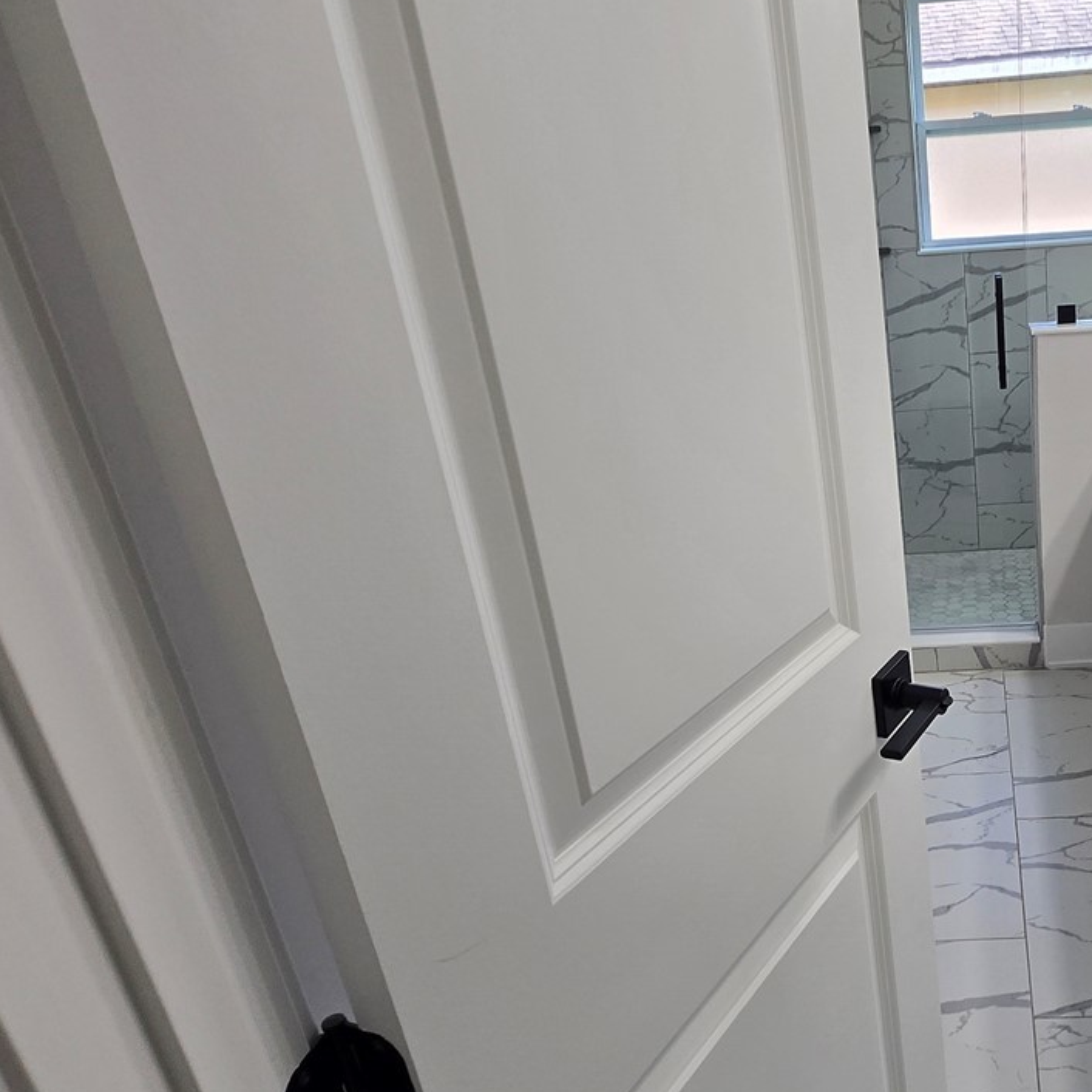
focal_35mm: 26
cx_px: 927
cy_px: 581
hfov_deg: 55.1
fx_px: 928
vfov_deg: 60.9
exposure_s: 1/60
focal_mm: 1.7
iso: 50
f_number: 2.2
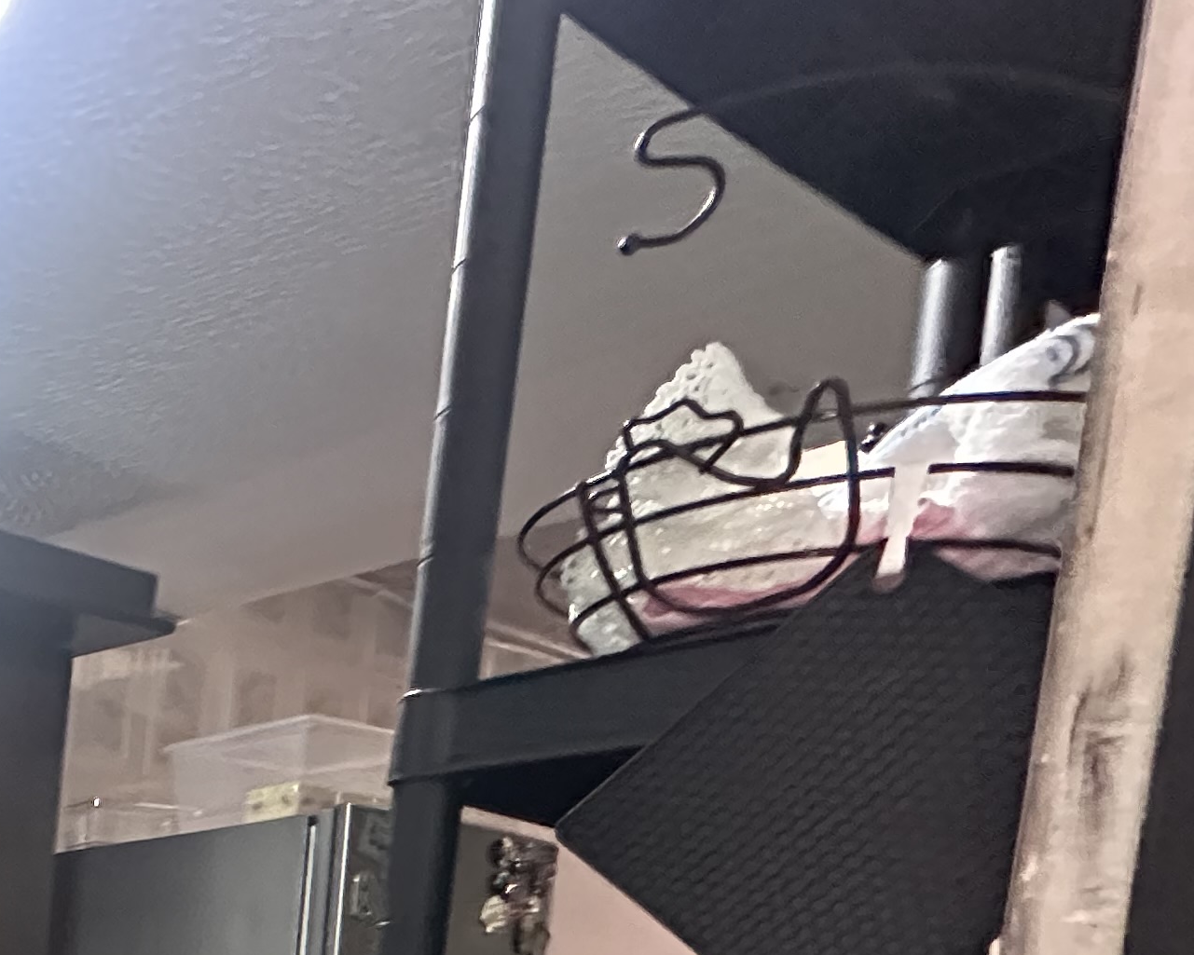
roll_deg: -0.5
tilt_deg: -6.3
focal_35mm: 43
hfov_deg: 27.5
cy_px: 1259
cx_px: -640
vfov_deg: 28.3
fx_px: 1520
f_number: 2.2
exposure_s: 1/40
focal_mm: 2.22
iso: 800
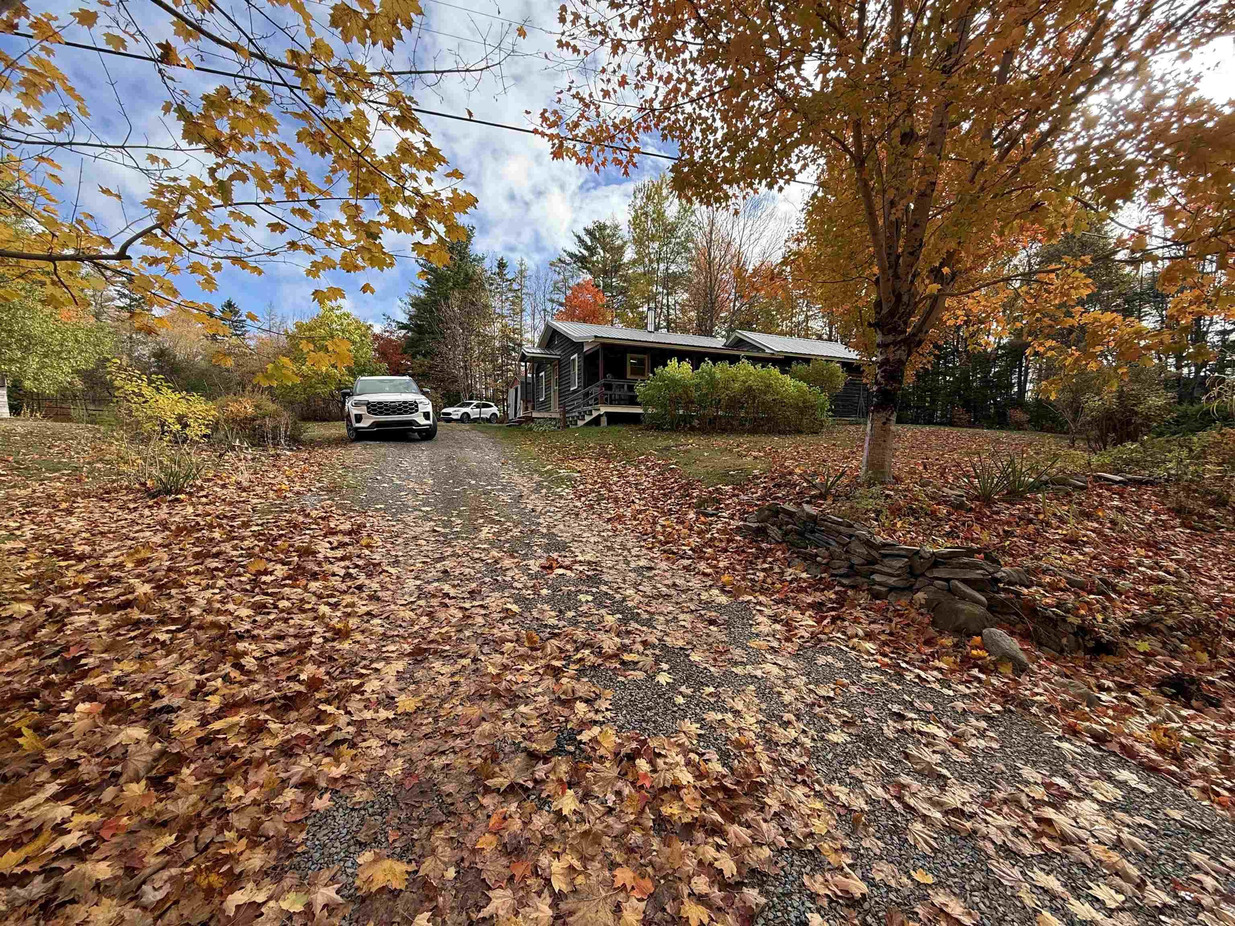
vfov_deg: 85.7
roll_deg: -0.6
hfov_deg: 102.1
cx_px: 618
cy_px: 463
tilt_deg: -1.0
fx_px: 499
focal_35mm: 14
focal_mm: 2.22
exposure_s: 1/631
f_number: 2.2
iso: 64
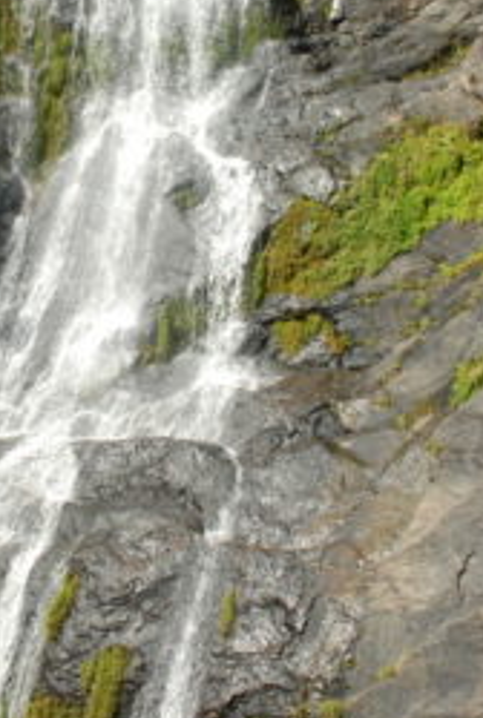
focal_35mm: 84
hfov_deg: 16.2
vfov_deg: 24.0
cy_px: 236
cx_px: 56
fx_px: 1681
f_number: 11
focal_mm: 28
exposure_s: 1/250
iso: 500
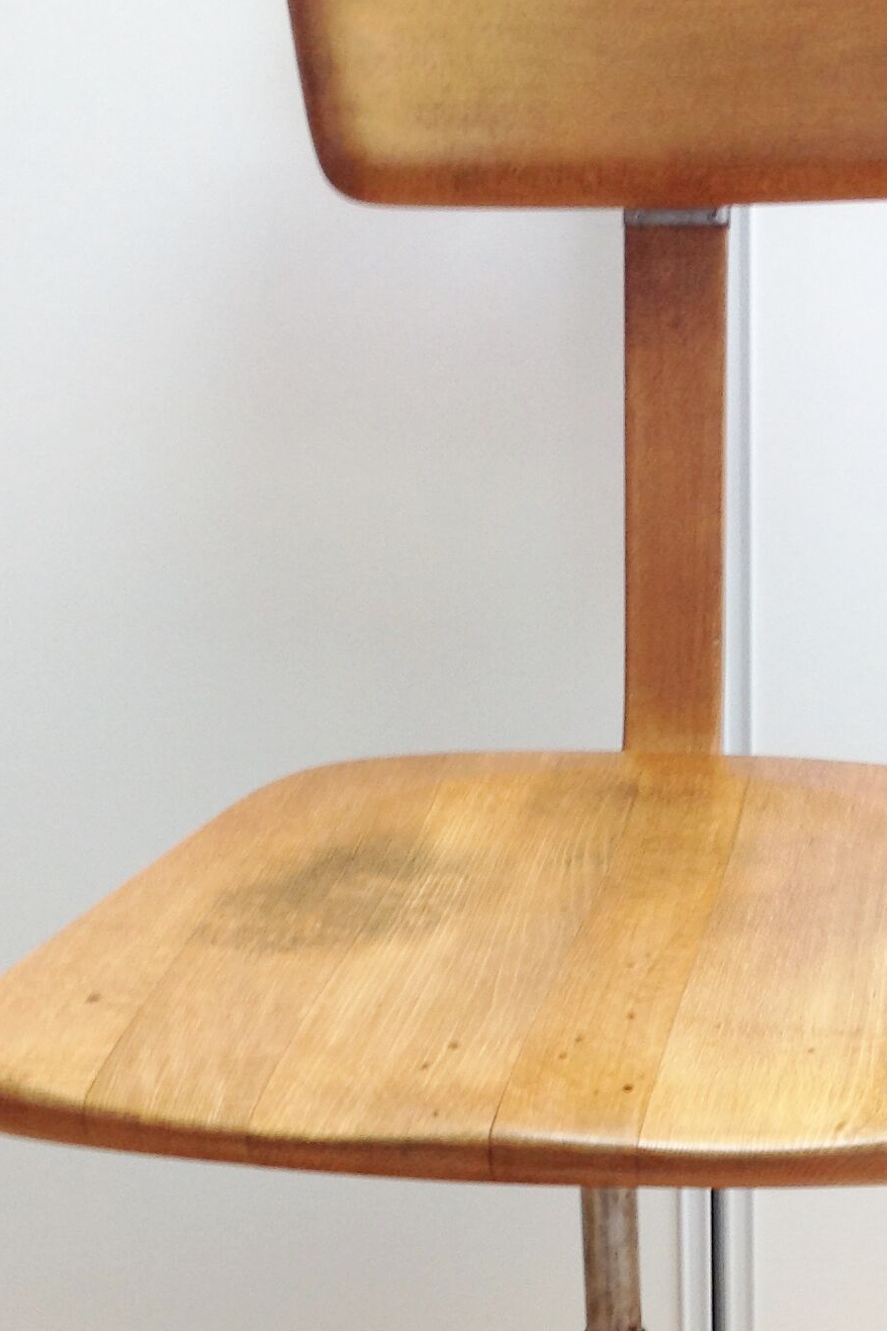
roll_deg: +2.7
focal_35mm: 70
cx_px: 646
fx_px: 2588
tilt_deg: -29.2
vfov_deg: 28.0
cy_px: 1133
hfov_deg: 19.3
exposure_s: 1/17
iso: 50
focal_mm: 4.28
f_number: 2.4
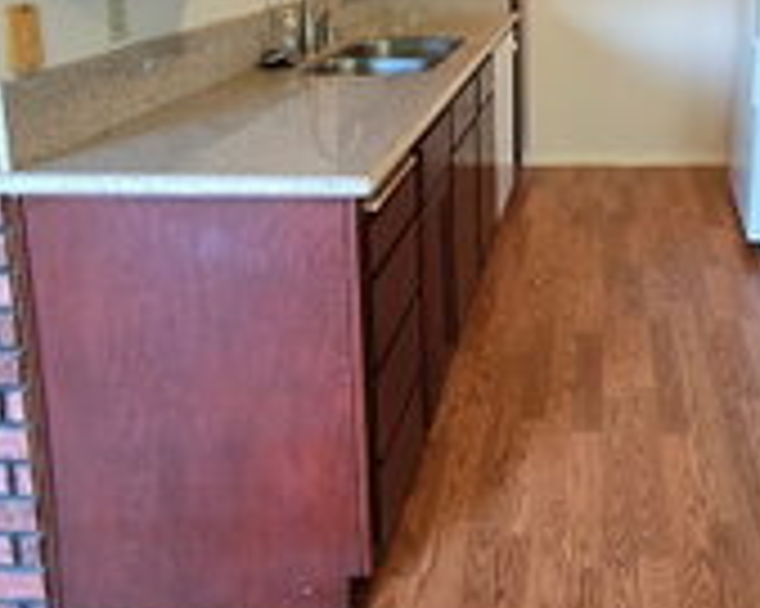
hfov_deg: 52.5
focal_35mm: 32
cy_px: 27
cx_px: 596
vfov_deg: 41.0
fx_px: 719
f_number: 2.2
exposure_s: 1/60
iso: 500
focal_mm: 2.2
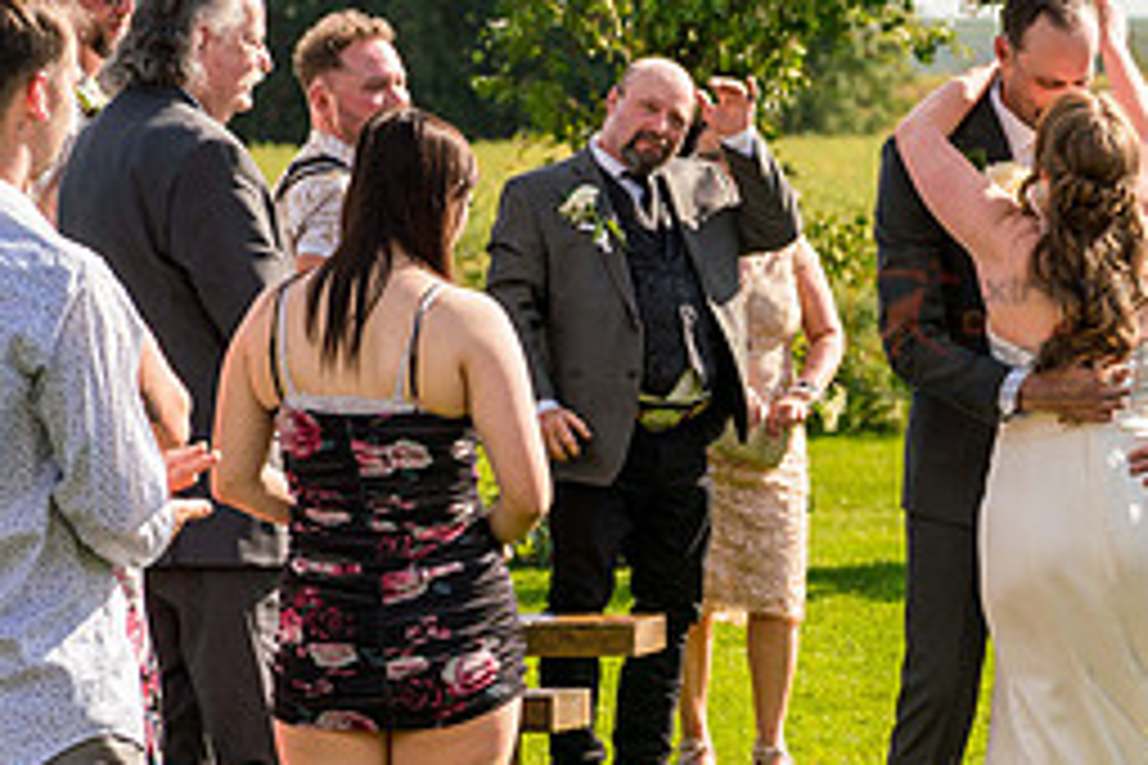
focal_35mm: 184
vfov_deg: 7.5
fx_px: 5867
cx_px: 1040
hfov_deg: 11.1
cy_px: 331
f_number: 4.5
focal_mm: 81
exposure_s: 1/2000
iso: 400
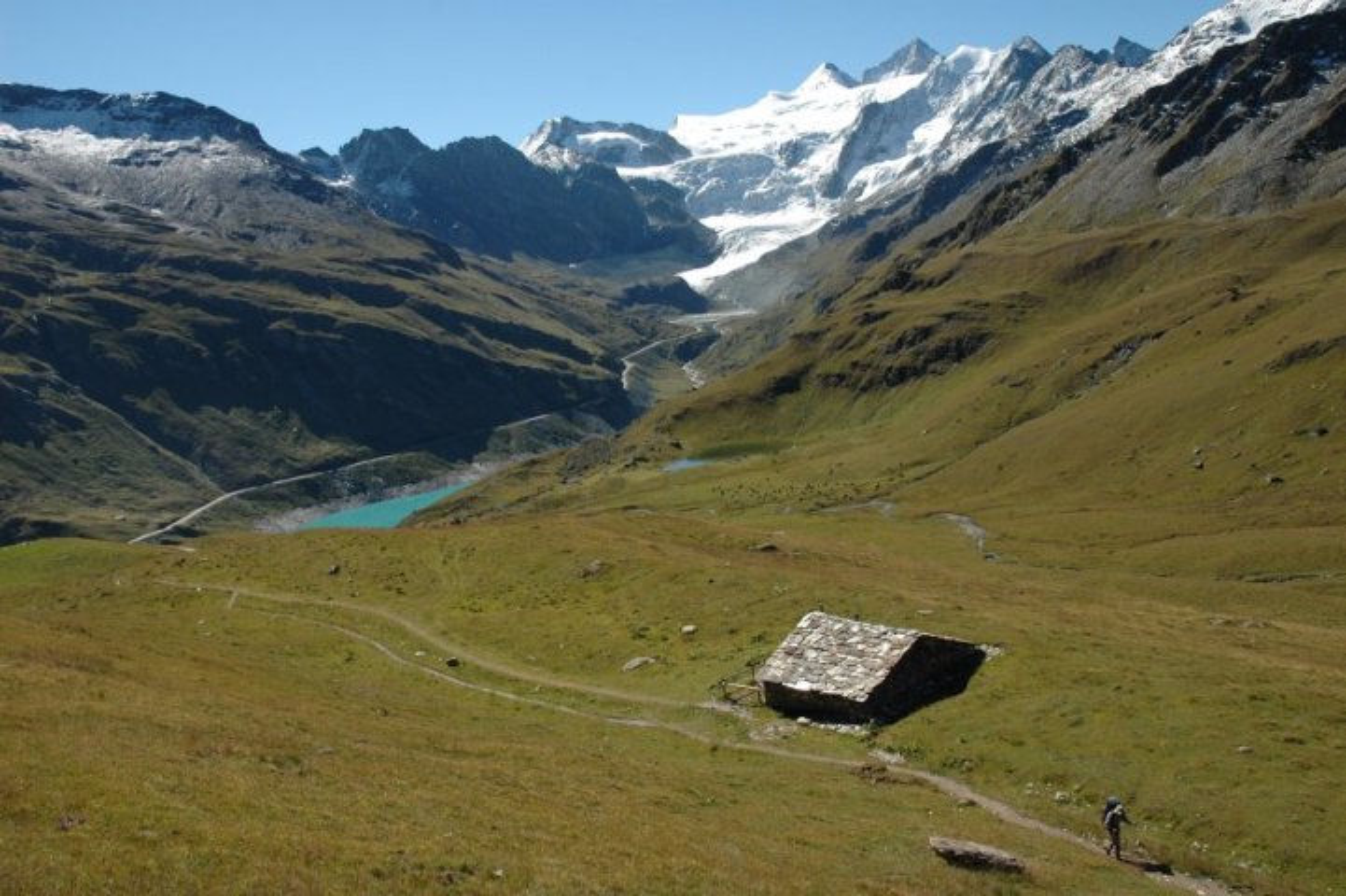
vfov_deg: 39.9
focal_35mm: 33
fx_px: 1233
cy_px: 448
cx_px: 673
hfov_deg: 57.2
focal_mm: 22
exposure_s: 1/640
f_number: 7.1
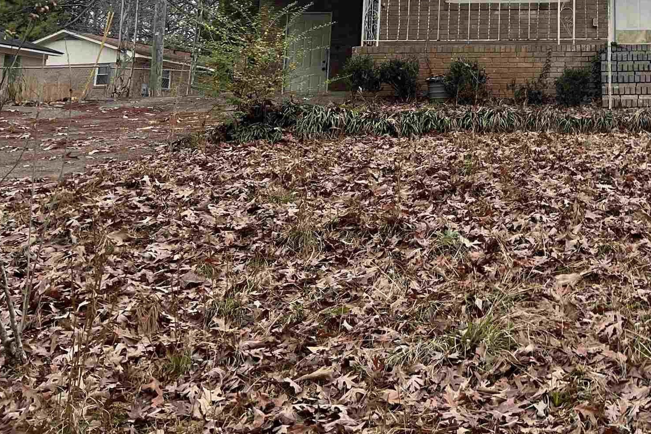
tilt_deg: +11.3
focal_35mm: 56
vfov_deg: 23.0
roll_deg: +1.0
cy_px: -22
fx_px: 1013
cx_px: 662
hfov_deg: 32.6
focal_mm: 5.7
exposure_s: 1/1361
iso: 50
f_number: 1.5
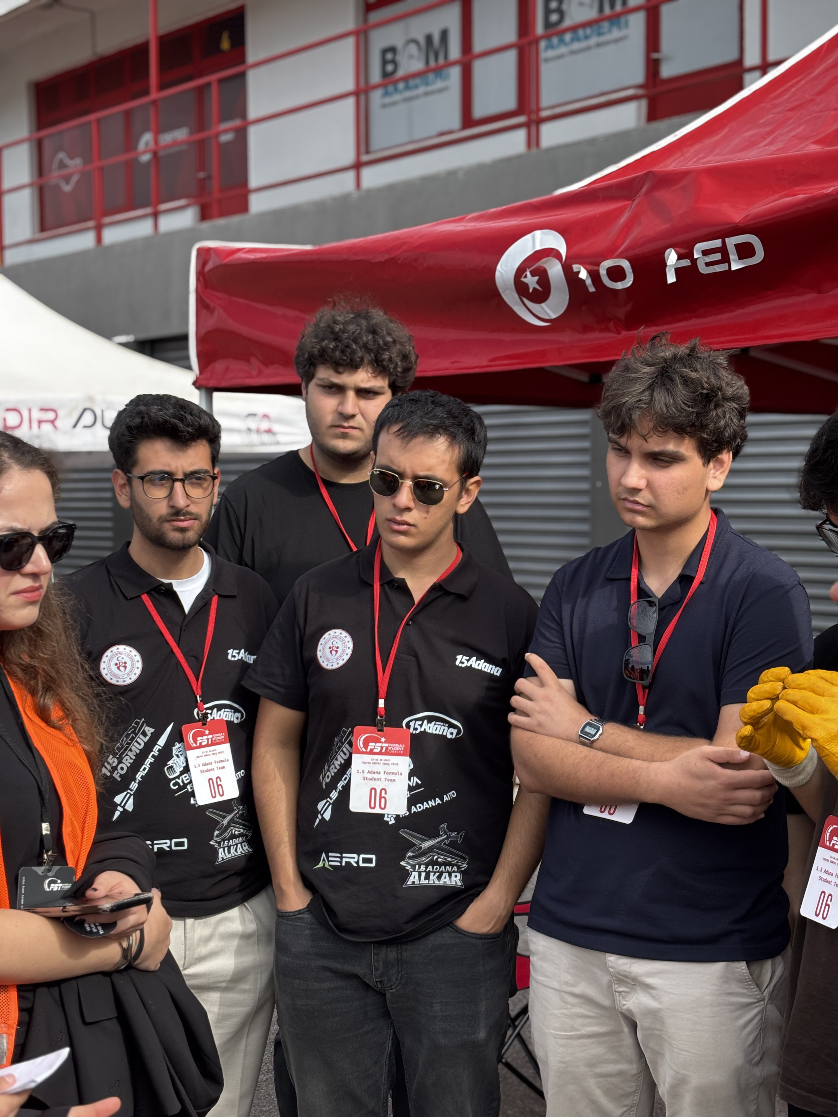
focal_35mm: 52
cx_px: 419
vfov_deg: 36.8
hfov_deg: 28.0
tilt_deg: -1.7
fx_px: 1678
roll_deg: -0.1
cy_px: 558
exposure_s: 1/1027
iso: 32
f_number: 1.6
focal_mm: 5.96
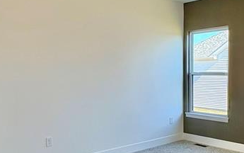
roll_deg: +1.3
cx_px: 149
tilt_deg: -3.5
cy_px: 92
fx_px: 293
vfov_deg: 29.2
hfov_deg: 45.0
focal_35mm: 44
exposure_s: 1/131
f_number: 2.2
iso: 64
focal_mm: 2.22
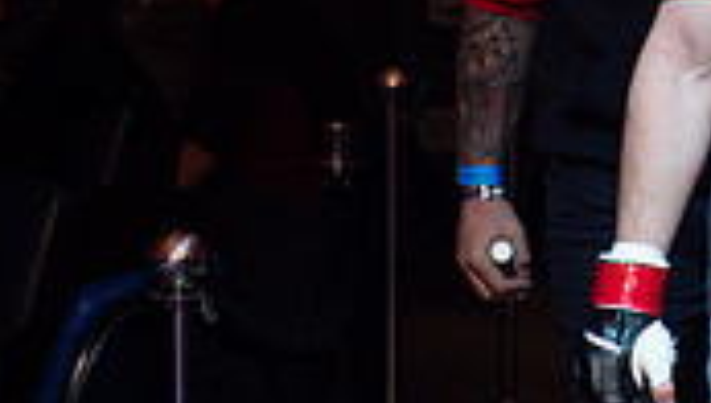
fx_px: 4627
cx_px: 855
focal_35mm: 245
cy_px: 25
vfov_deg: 5.0
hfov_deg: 8.7
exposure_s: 1/125
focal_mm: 70
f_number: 4
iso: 1600
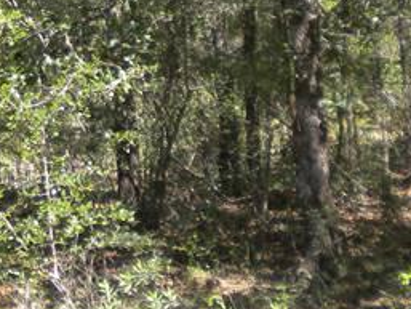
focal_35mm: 124
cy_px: -77
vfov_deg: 11.7
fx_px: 1473
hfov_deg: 15.2
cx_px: -101
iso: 142
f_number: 3.1
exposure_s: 1/470
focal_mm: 6.3
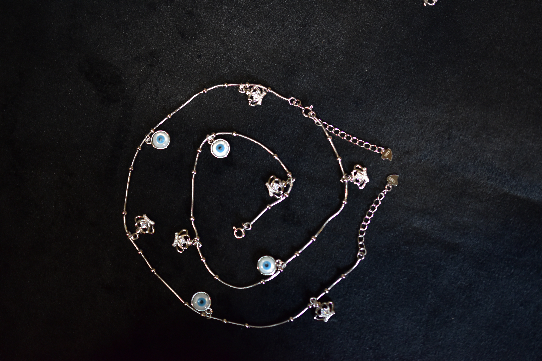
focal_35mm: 60
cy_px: 180
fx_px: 903
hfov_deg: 33.4
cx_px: 271
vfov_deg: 22.6
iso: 800
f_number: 3
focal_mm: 40
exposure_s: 1/160
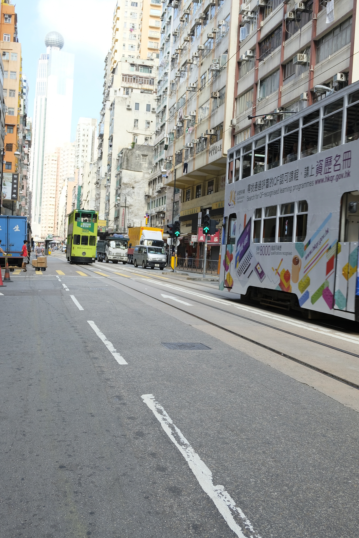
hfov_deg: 32.6
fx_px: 613
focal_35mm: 41
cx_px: 180
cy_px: 269
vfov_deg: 47.4
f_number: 7.1
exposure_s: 1/160
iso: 400
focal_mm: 27.1
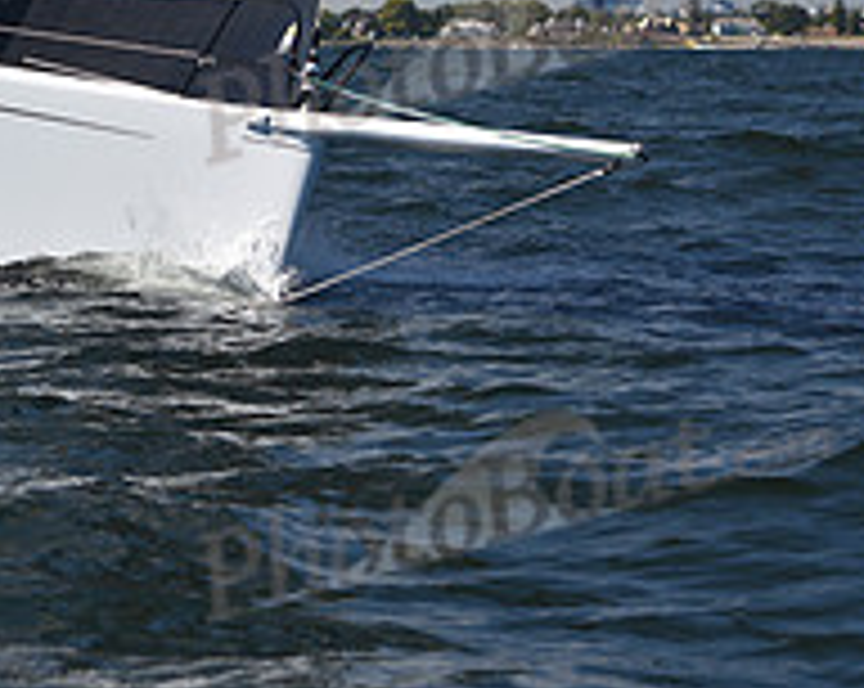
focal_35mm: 199
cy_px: -124
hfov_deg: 9.6
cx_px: -32
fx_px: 5081
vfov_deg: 7.7
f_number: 4.5
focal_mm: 70
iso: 200
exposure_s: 1/800
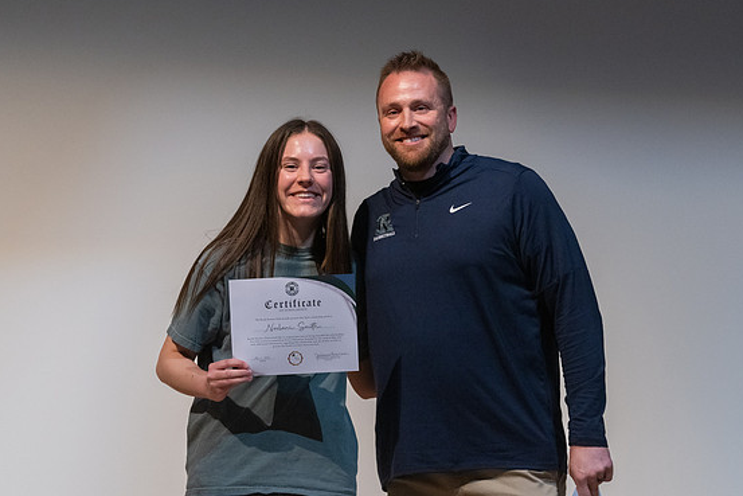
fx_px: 4005
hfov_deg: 10.6
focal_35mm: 194
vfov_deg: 7.1
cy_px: 251
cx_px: 392
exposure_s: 1/320
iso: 5000
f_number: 4
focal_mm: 148
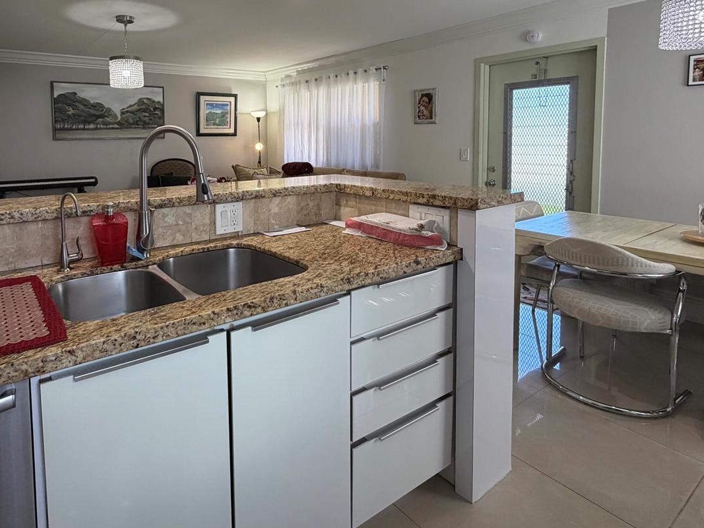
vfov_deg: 61.5
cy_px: 165
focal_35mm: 21
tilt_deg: -4.1
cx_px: 246
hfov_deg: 77.0
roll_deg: +0.8
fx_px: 427
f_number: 2.2
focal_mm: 2.22
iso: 200
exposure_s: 1/120
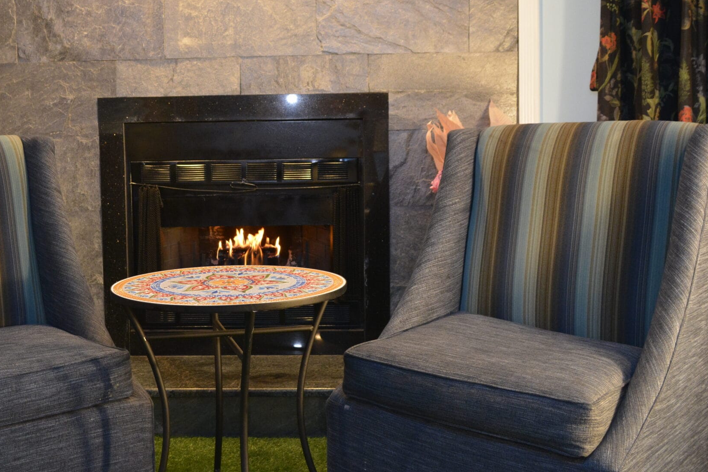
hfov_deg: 45.9
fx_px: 826
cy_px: 186
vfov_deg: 31.8
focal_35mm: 42
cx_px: 252
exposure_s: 1/60
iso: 1600
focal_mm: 18
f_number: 4
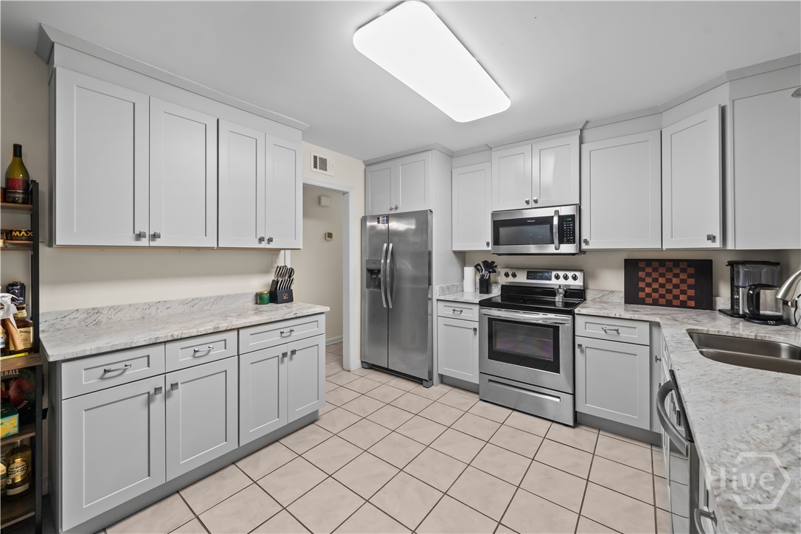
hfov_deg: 104.3
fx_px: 311
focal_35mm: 14
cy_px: 267
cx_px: 400
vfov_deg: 81.2
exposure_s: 1/30
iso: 3200
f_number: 7.1
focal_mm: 14
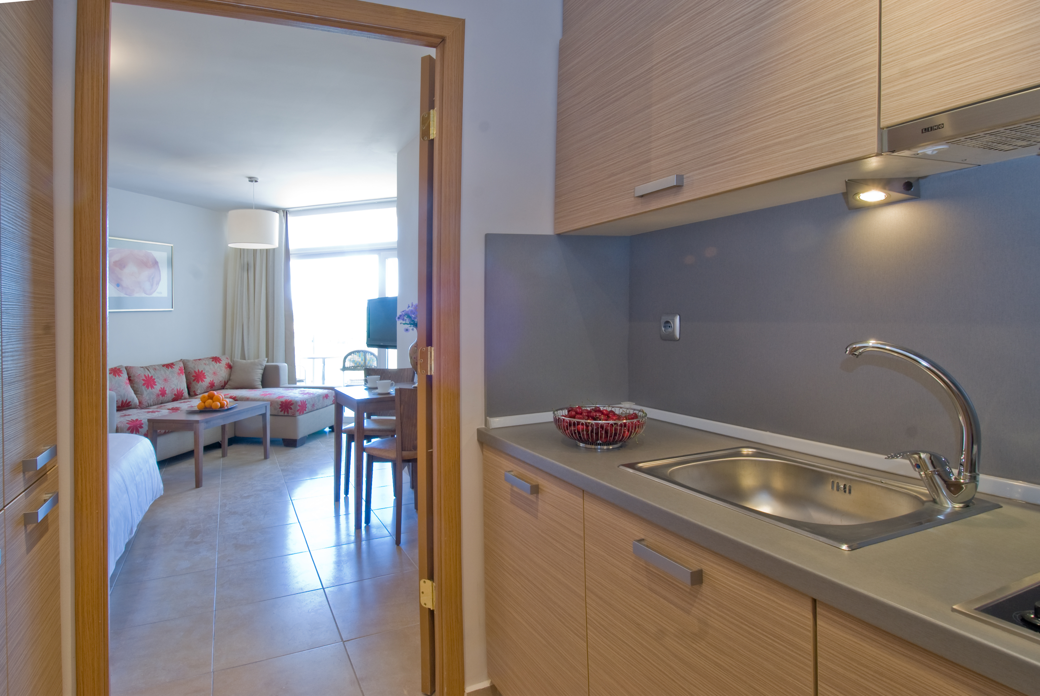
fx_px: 521
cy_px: 348
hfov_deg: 89.9
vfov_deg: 67.5
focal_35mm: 18
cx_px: 520
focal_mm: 12
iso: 100
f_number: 11
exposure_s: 1/1.25
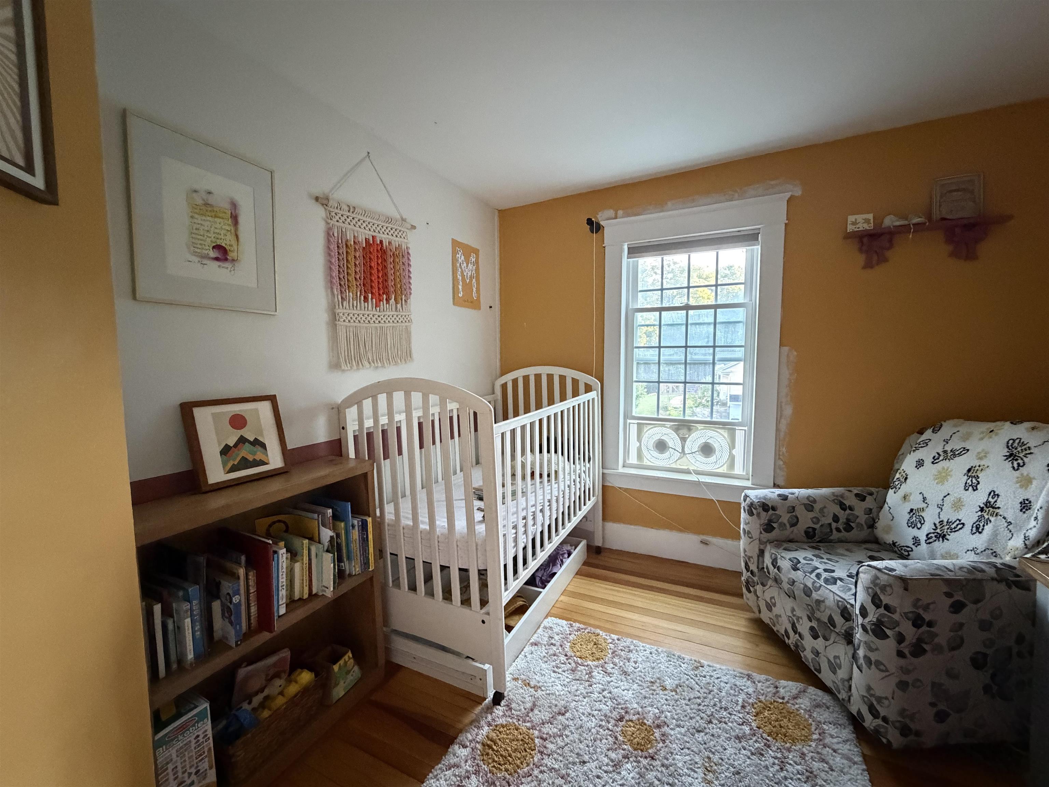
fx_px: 424
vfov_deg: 85.7
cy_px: 394
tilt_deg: -4.1
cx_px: 524
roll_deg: +0.5
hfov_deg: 102.1
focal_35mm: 14
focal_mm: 2.22
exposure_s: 1/60
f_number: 2.2
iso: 1250
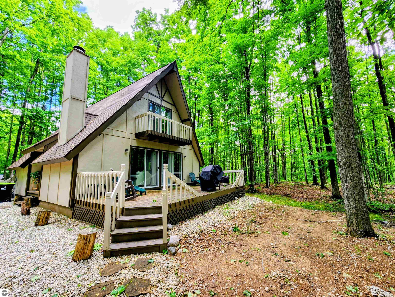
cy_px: 148
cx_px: 198
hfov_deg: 106.2
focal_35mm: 13
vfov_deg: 89.9
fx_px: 148
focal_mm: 2.2
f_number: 2.2
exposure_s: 1/60
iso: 50
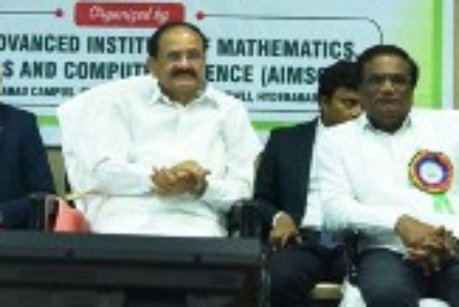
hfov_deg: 12.9
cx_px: 115
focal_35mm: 159
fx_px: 2029
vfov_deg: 8.6
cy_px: -28
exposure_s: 1/125
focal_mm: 58
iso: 10000
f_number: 4.5
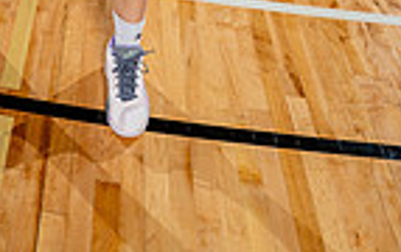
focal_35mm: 64
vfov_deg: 14.1
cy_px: -350
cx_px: 98
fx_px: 701
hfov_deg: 31.3
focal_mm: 20
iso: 100
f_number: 5.6
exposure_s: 1/250
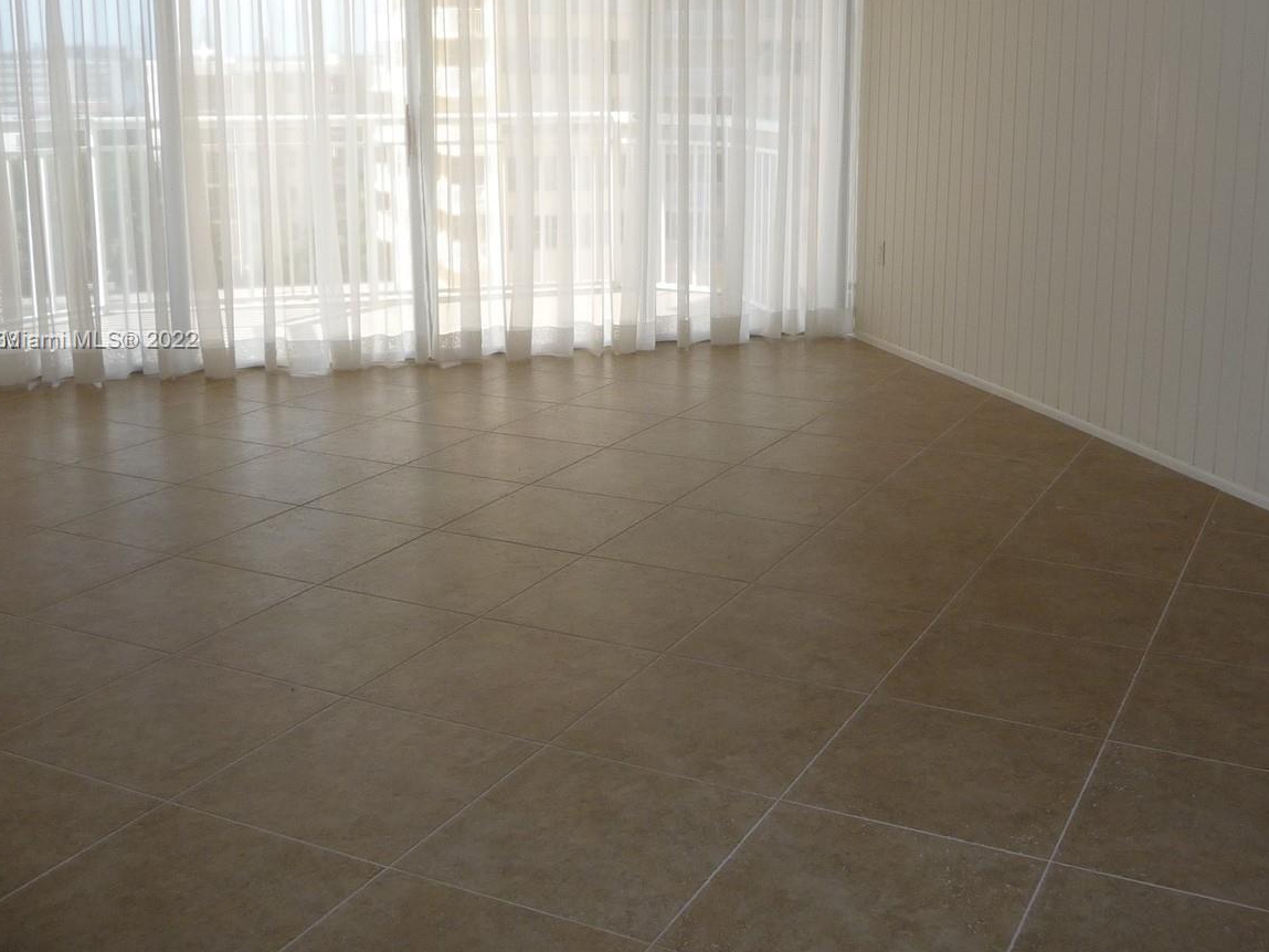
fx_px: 1430
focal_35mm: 39
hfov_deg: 47.7
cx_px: 728
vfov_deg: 36.6
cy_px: 341
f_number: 3.3
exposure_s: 1/250
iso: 100
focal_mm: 4.7
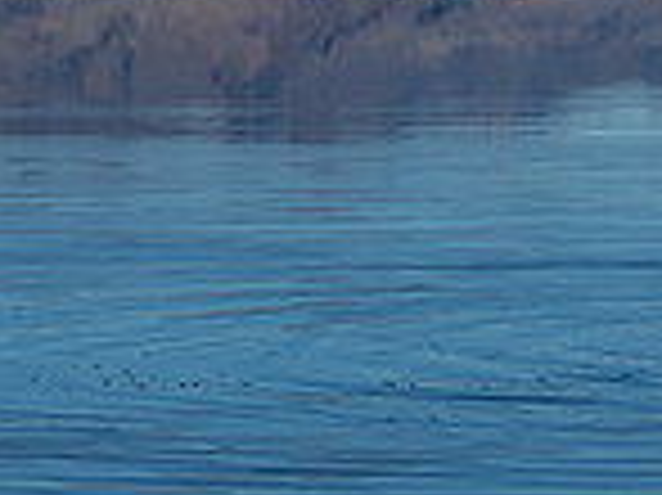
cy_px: -176
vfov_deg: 5.5
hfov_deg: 7.3
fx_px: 5121
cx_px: 744
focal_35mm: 268
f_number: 9
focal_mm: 58
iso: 200
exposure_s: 1/500
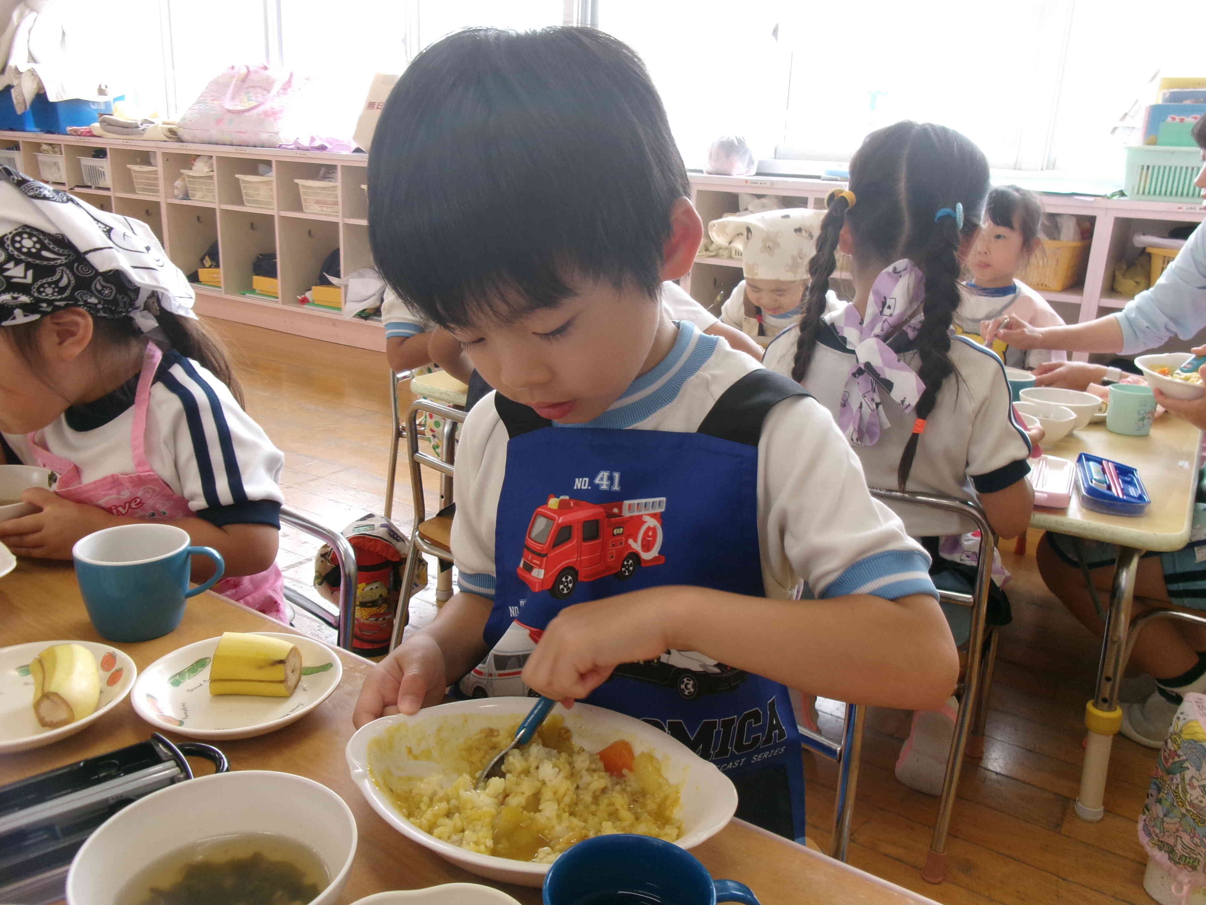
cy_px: 452
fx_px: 976
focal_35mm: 28
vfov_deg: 49.7
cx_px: 603
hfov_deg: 63.4
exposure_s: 1/60
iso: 180
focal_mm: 5.1
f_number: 3.9
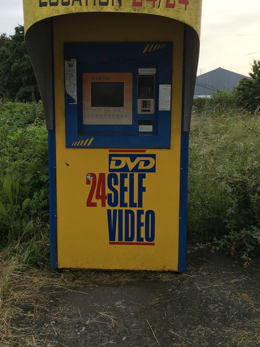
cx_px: 115
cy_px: 171
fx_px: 411
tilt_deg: -8.9
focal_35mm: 41
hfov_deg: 35.1
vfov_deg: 45.8
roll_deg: -0.2
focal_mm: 4.15
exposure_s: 1/668
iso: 25
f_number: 2.2
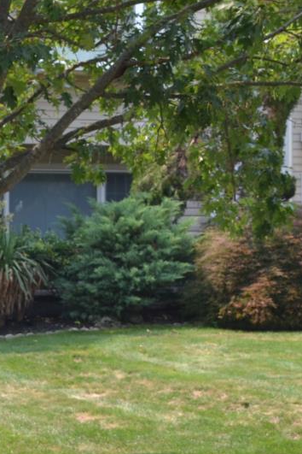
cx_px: 169
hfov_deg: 9.5
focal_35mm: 144
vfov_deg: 14.1
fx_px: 1812
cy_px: 64
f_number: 5.6
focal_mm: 34
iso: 100
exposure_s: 1/125
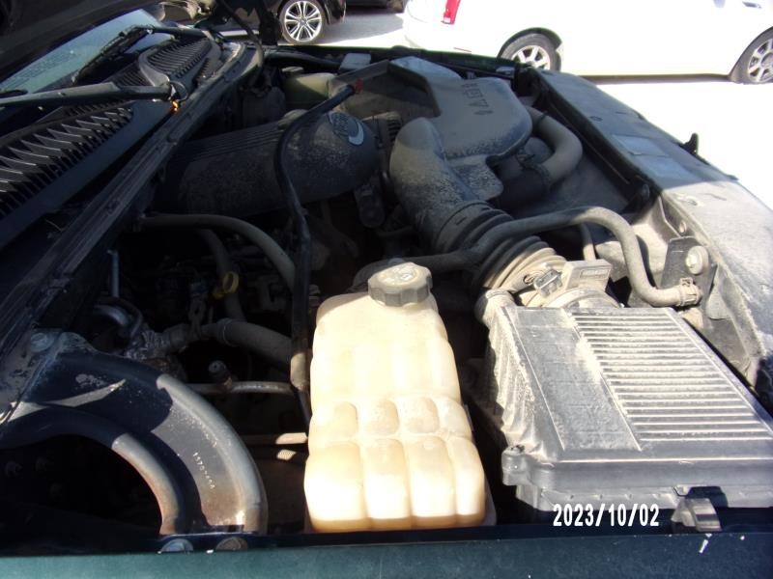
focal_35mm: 24
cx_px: 386
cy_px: 290
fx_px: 536
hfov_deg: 71.6
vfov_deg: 56.8
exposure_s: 1/480
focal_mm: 4.3
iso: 80
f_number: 3.3
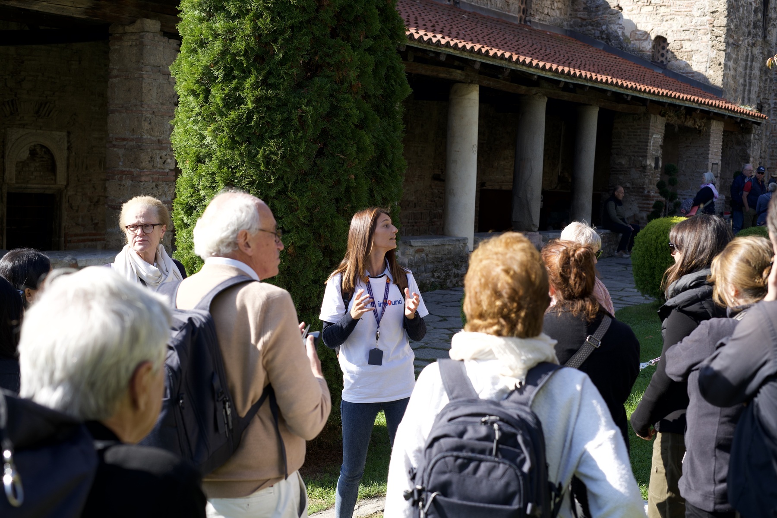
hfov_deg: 39.6
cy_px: 259
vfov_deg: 27.0
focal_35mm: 50
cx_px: 388
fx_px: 1079
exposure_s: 1/320
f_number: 4.5
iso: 160
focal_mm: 50
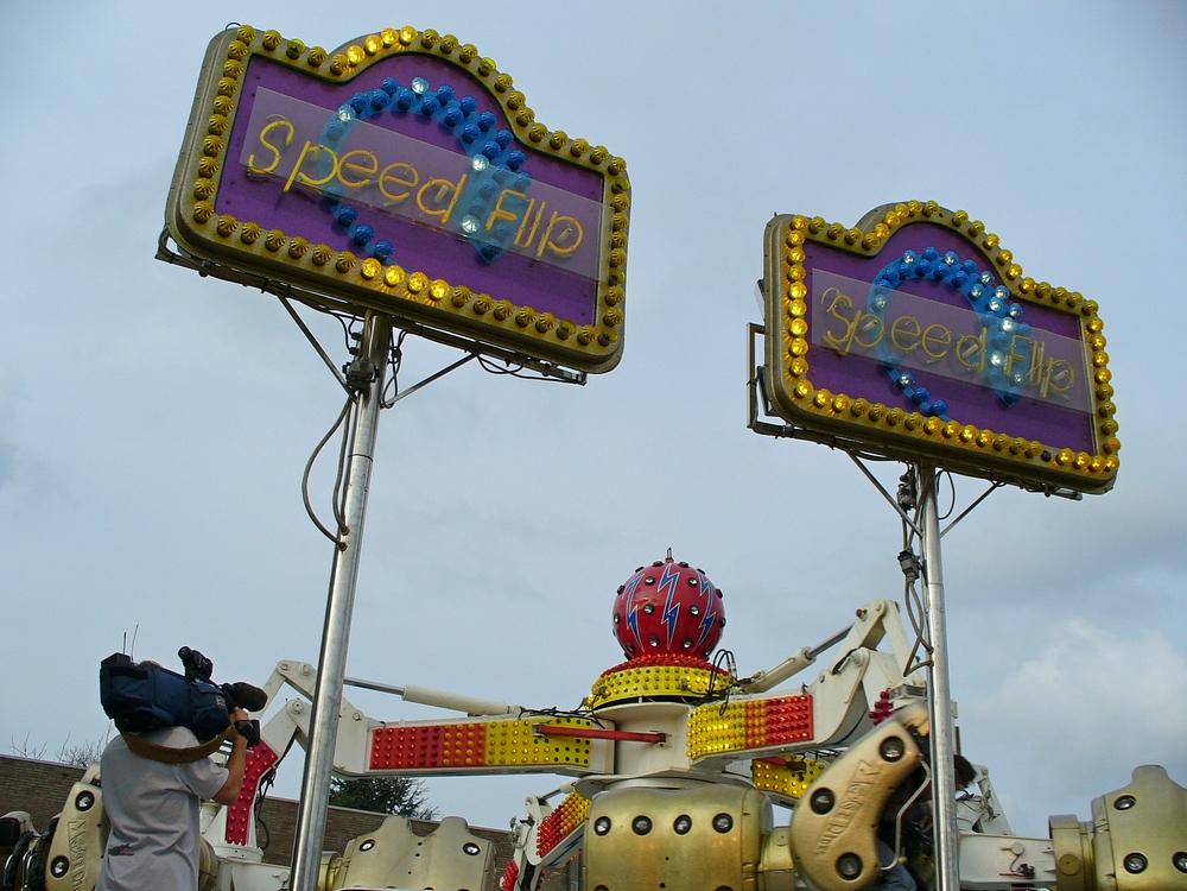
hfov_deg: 50.1
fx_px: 1269
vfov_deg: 38.7
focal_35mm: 37
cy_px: 446
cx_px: 594
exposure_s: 1/200
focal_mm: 6.1
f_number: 5.6
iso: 80
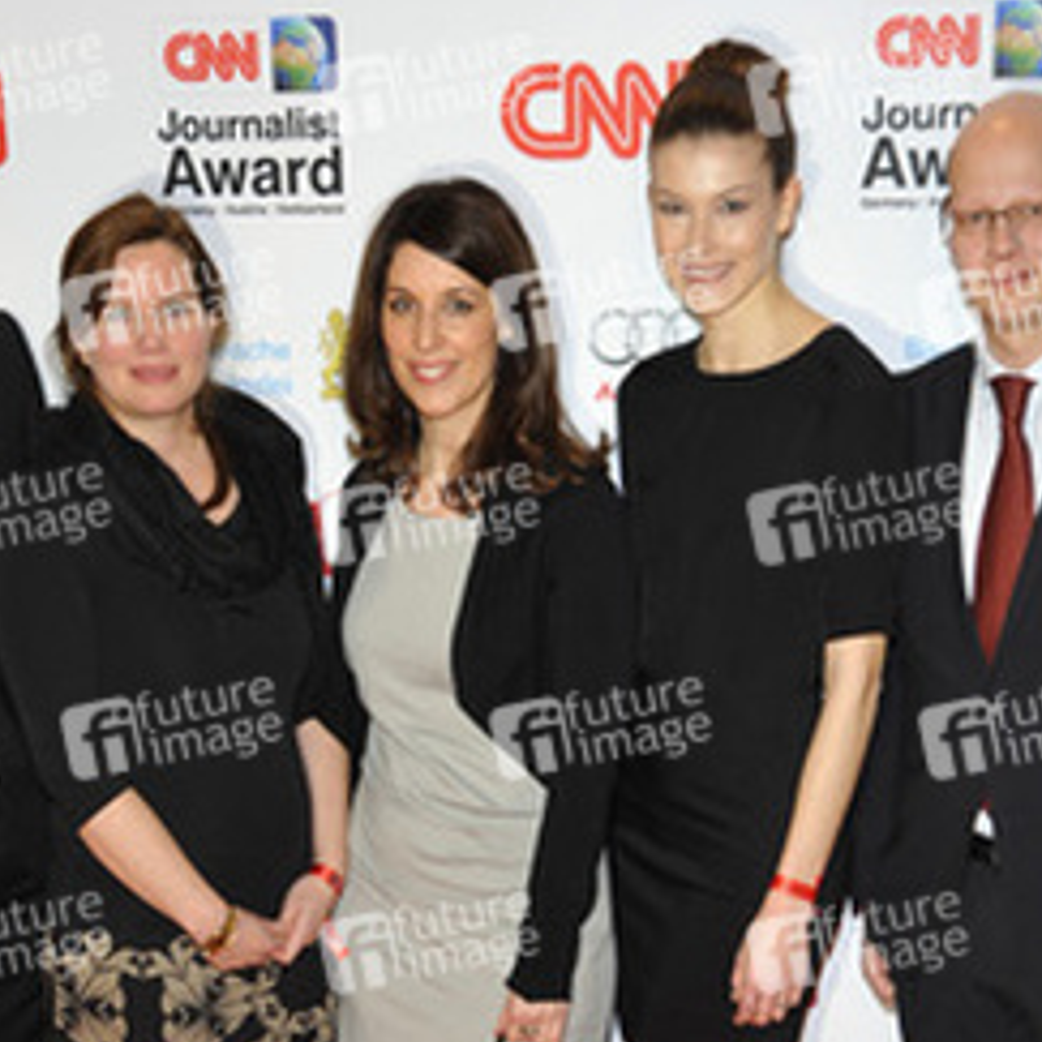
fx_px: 1873
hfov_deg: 31.1
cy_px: 622
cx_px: 485
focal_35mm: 55
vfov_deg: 31.0
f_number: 6.3
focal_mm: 35
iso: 640
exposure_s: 1/250
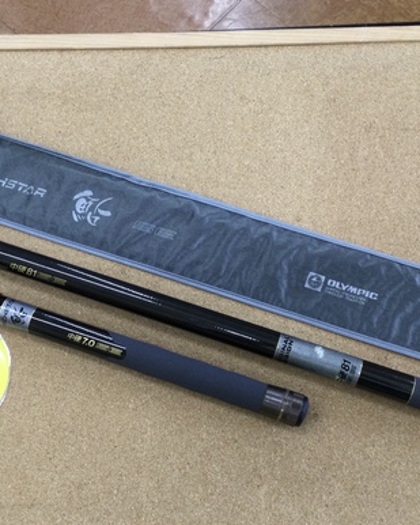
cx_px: 183
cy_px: 283
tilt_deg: -74.6
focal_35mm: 47
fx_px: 730
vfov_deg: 39.5
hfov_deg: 32.1
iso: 40
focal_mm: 3.3
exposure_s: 1/30
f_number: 2.4
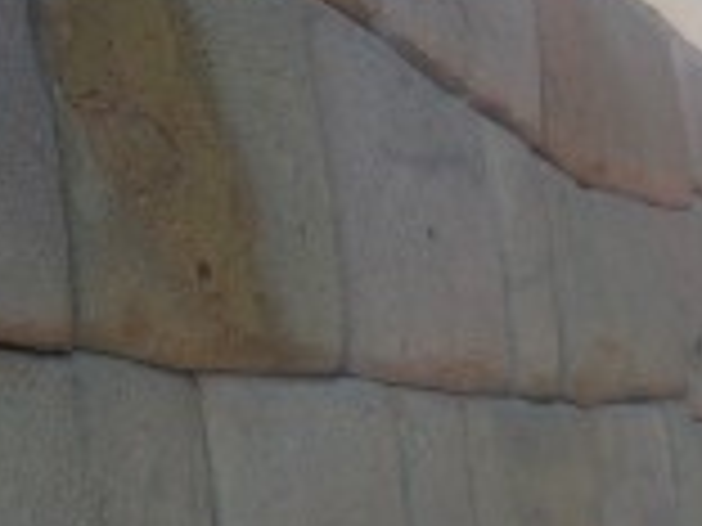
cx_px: 468
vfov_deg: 16.4
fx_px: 1825
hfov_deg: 21.7
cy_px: 319
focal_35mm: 90
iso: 64
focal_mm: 6.3
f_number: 3.1
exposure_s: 1/160
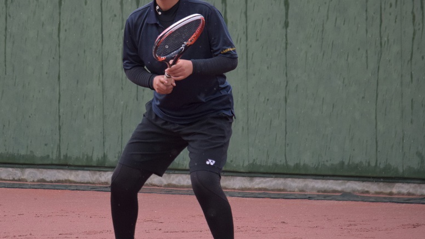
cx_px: 168
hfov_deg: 5.4
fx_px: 4481
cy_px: 109
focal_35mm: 398
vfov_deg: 3.1
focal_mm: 195
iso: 1250
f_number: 5
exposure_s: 1/1000
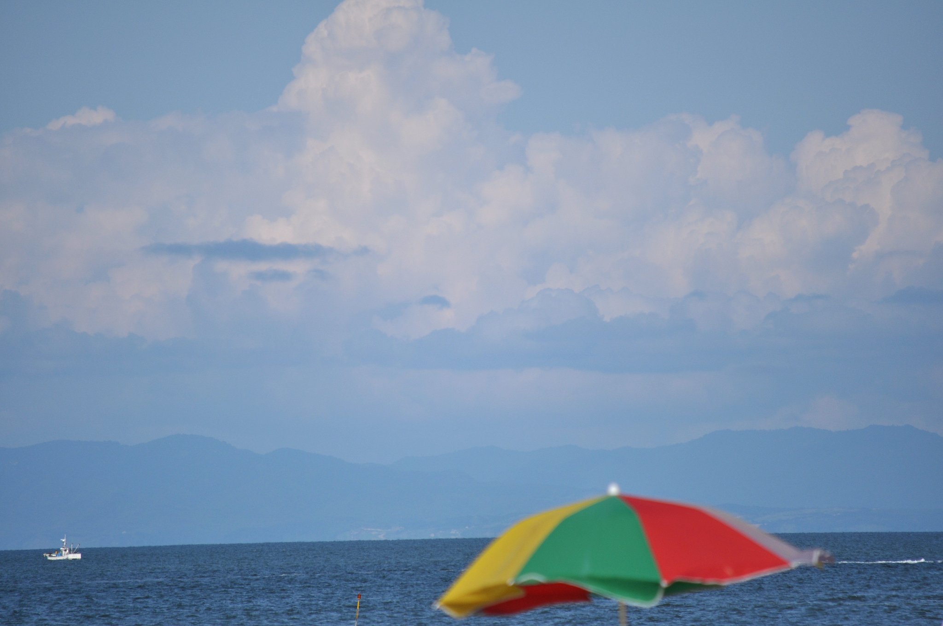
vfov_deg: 4.6
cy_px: 313
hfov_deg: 6.9
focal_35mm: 300
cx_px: 472
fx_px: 7848
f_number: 5.6
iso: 200
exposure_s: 1/2000
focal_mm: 200
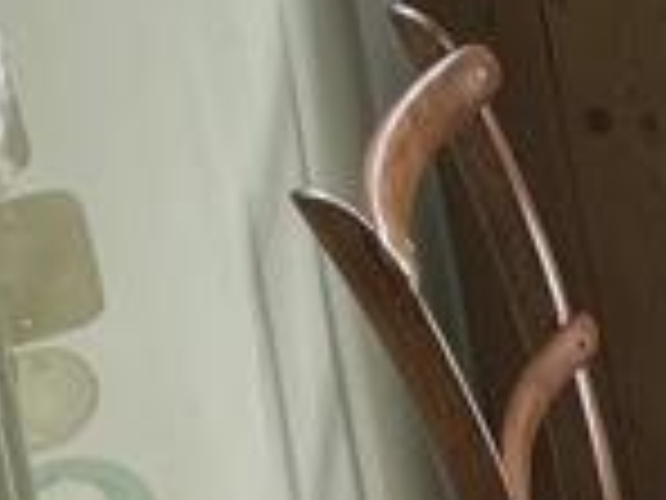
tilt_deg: -20.3
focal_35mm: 180
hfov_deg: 8.8
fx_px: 3463
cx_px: 2048
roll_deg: +0.7
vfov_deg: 8.2
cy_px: 59
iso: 32
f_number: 1.6
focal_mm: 4.2
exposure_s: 1/188
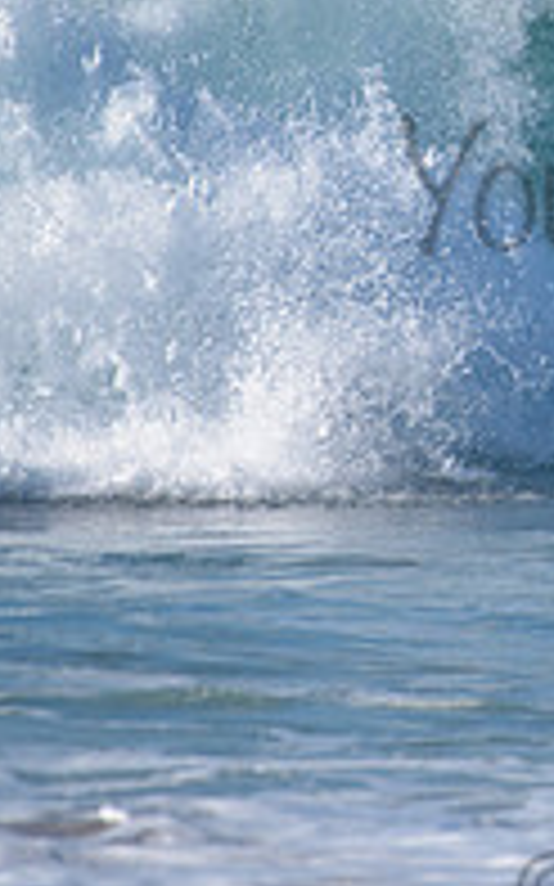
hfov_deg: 0.9
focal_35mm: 1501
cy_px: 146
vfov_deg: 1.4
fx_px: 36287
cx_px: 865
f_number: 5.6
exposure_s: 1/2000
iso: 220
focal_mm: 500
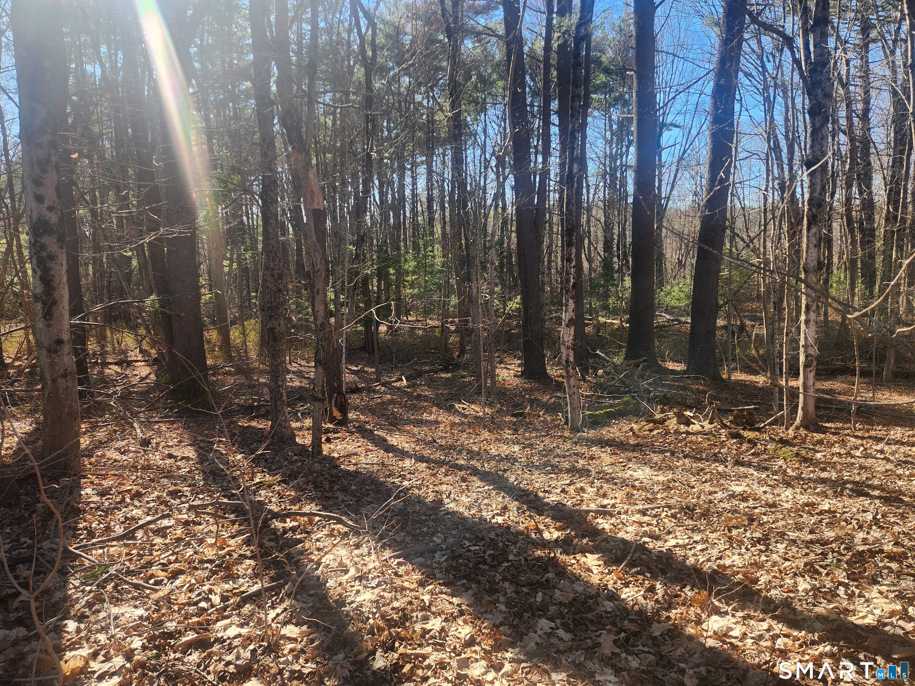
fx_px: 608
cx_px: 458
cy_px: 343
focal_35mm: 23
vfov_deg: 58.9
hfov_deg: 73.9
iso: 20
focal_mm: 5.4
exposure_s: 1/302
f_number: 1.8
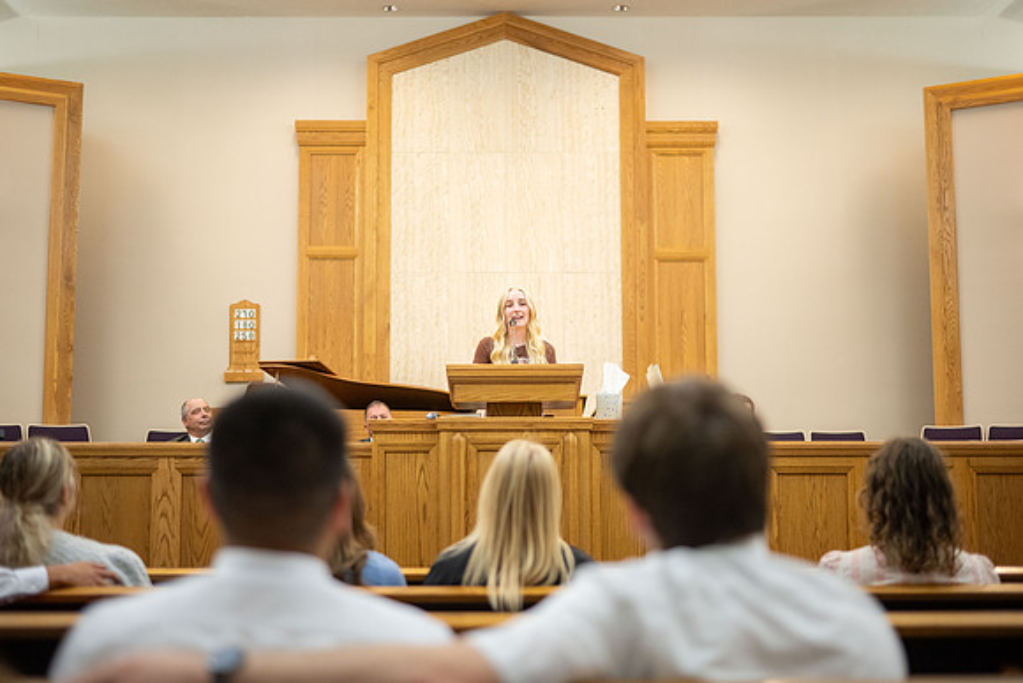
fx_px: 1421
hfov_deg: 39.6
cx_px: 512
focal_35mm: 50
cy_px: 342
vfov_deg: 27.0
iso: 1600
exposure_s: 1/400
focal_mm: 50
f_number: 1.8
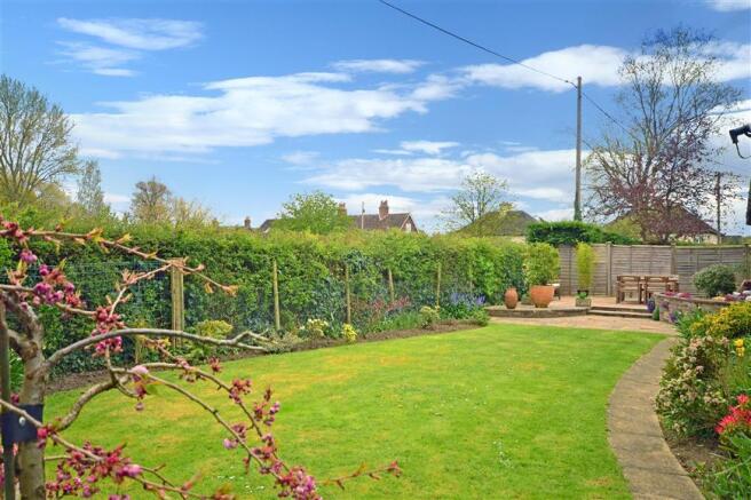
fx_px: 626
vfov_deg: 43.6
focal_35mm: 30
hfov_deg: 61.9
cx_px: 376
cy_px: 250
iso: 400
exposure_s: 1/320
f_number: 6.3
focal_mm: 20
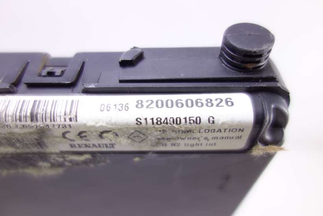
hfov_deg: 65.5
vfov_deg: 46.4
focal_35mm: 28
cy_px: 108
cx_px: 162
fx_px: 251
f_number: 1.8
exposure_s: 1/80
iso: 125
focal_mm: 10.4
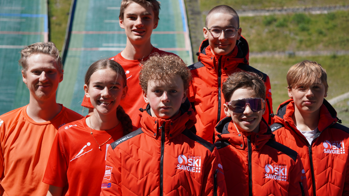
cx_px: 175
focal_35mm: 87
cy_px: 89
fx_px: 801
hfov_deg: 24.6
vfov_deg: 14.0
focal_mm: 55
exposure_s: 1/800
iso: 100
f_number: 4.5
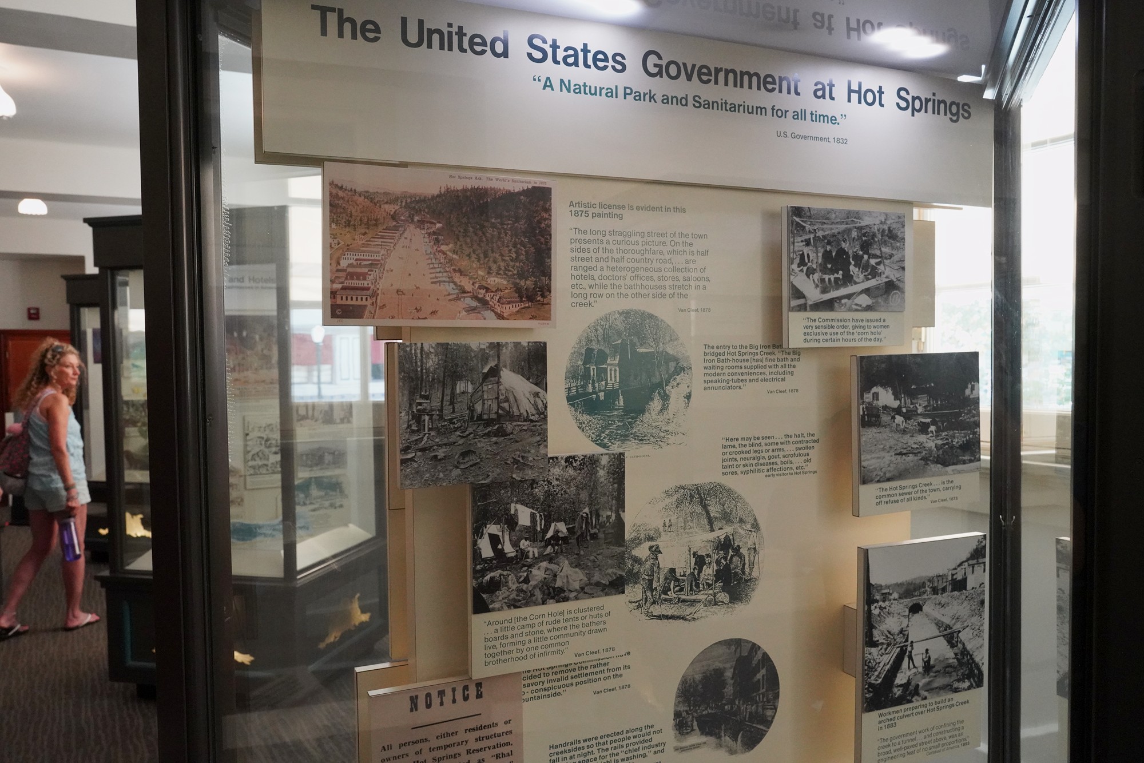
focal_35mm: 28
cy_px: 382
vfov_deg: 46.4
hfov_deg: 65.5
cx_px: 572
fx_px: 890
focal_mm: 28
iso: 8000
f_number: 10
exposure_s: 1/100
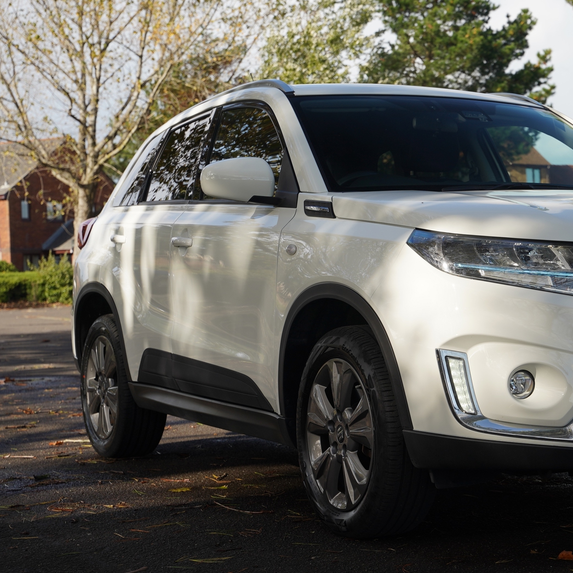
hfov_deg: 22.3
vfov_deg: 22.6
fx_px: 1432
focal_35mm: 76
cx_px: 477
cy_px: 271
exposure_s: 1/160
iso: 100
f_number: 6.3
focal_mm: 52.3
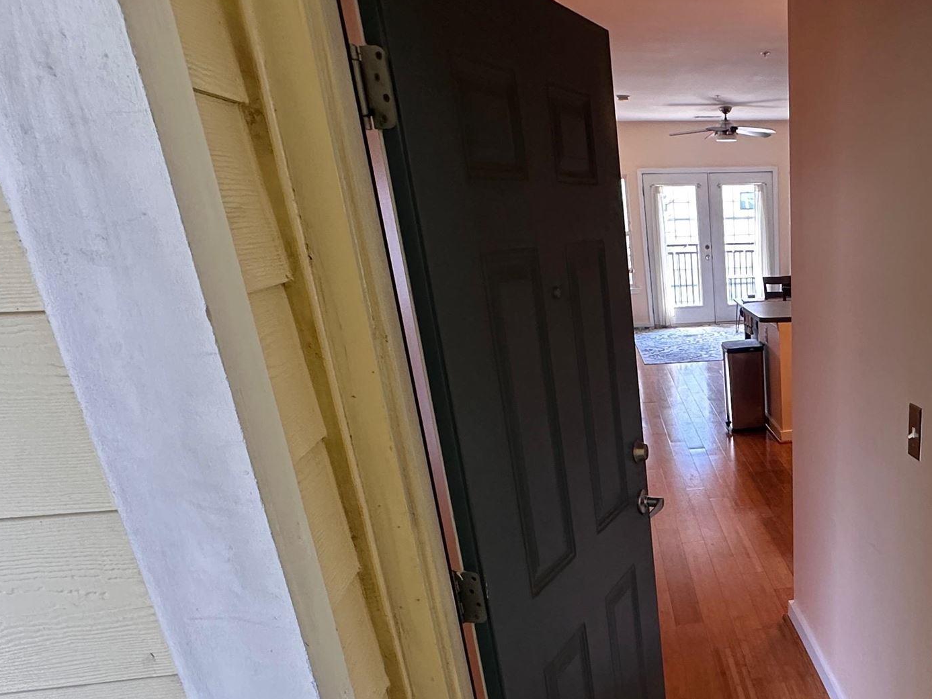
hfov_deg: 53.5
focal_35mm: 31
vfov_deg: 43.0
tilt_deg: -23.7
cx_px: 777
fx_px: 835
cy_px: 574
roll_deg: +1.1
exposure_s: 1/60
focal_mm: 2.22
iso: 200
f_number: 2.2
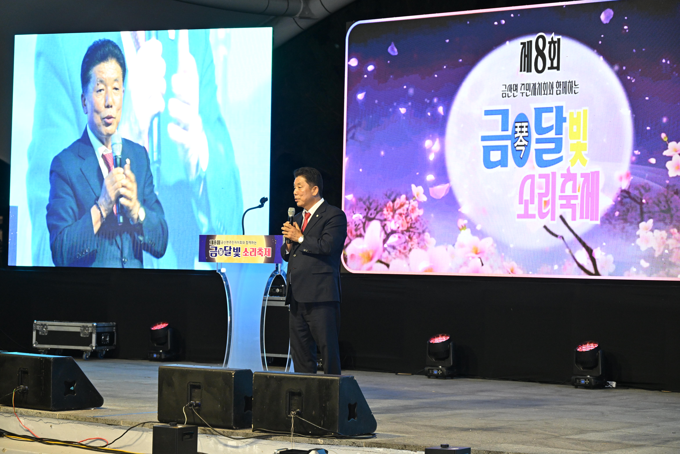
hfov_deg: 24.2
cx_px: 340
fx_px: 1587
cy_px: 227
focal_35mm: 84
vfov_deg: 16.3
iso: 2500
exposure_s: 1/250
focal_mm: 84
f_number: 6.3
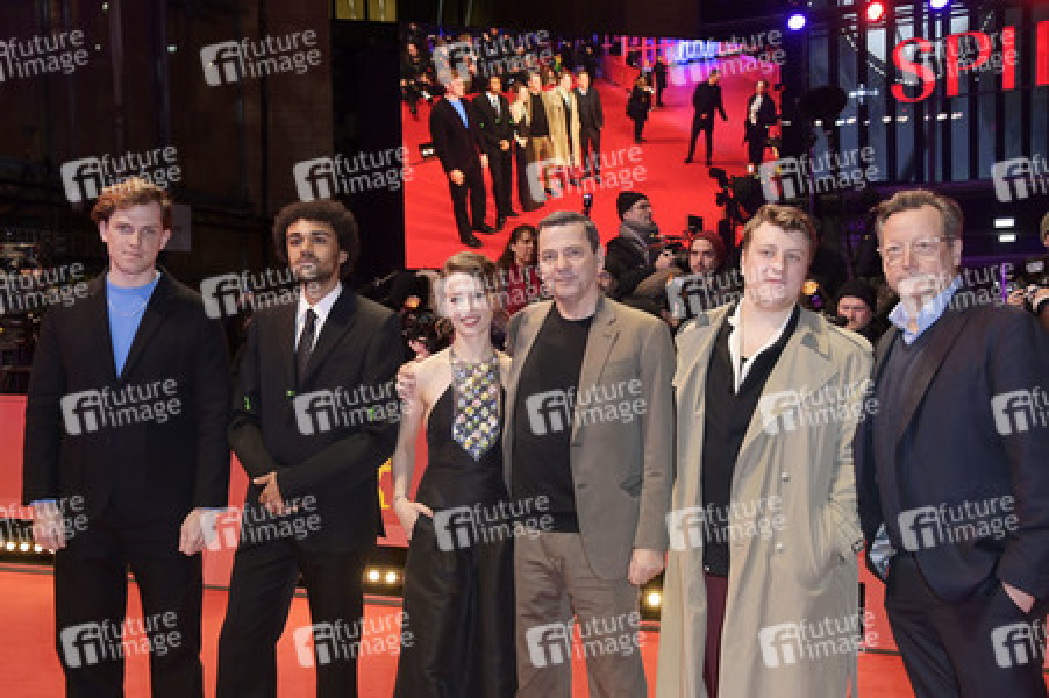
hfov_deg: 48.5
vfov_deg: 33.4
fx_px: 1165
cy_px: 349
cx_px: 524
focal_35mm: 40
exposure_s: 1/250
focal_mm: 40
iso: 1600
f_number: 5.6
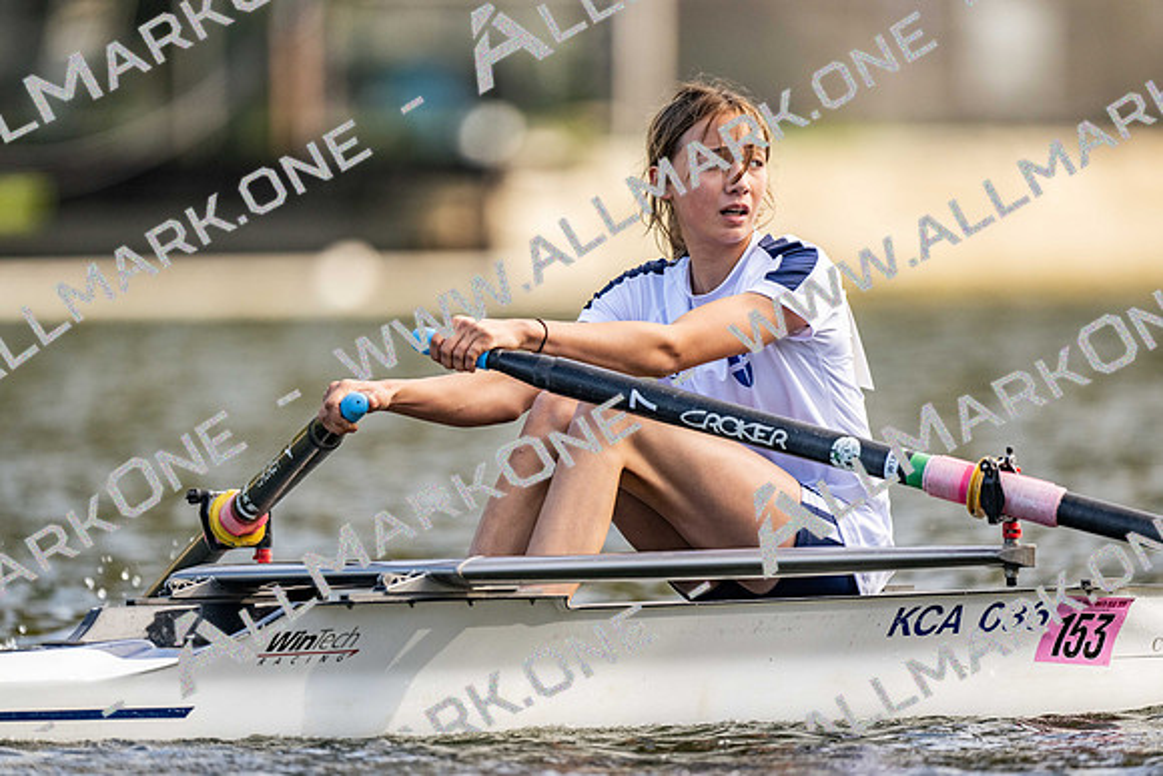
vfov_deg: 2.3
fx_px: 19387
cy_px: 388
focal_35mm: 600
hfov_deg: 3.4
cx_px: 582
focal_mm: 600
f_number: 4
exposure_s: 1/2500
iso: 560
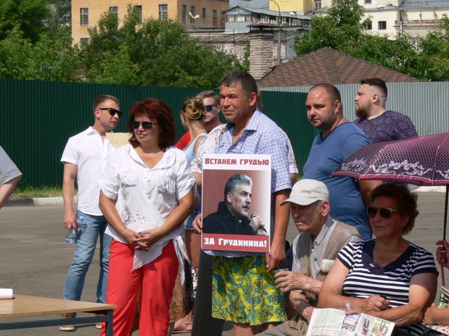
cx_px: 229
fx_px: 1997
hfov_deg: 12.8
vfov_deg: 9.6
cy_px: 170
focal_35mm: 154
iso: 80
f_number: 6.3
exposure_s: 1/400
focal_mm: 24.7
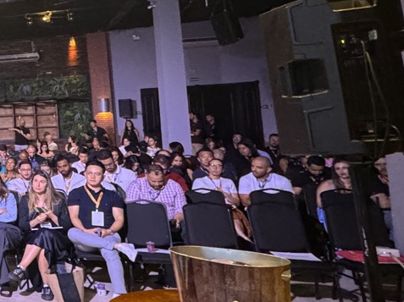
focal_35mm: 47
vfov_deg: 30.6
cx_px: -229
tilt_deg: +3.6
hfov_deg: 26.4
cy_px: 98
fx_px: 548
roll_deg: +2.9
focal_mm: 2.22
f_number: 2.2
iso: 800
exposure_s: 1/60
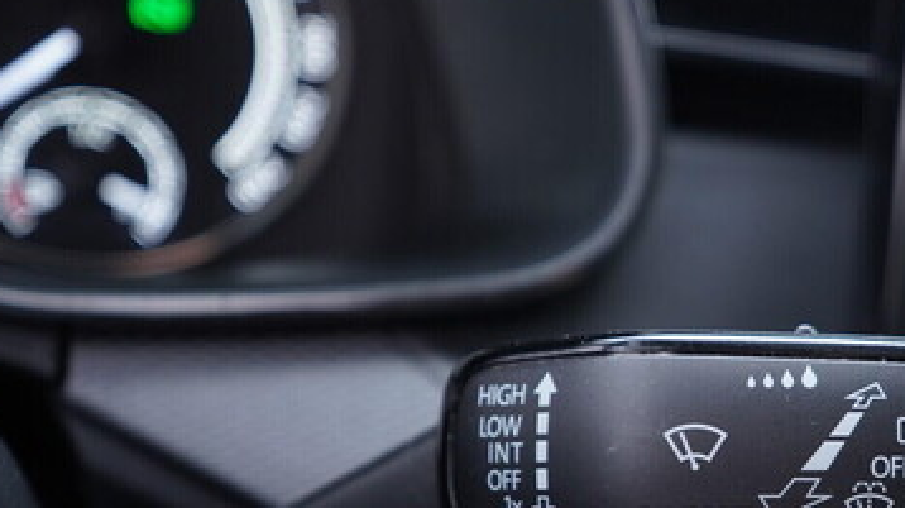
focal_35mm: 58
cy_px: 406
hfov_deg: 35.4
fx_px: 1391
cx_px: 657
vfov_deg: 20.5
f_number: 2.8
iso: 400
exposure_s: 1/40
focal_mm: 24
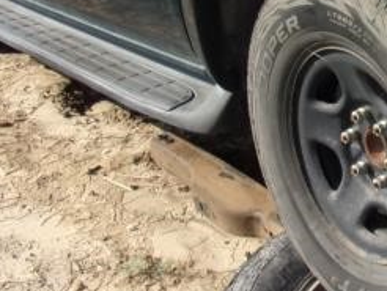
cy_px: -6
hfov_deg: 23.3
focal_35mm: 78
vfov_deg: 18.4
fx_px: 873
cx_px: 440
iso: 80
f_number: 3.3
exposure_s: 1/750
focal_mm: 4.3
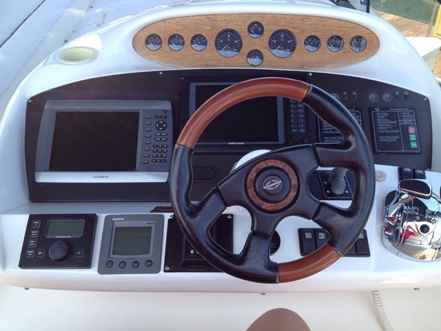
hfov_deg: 52.6
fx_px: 446
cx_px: 220
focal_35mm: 35
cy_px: 166
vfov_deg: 40.7
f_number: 2.4
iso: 50
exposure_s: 1/264
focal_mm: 4.28
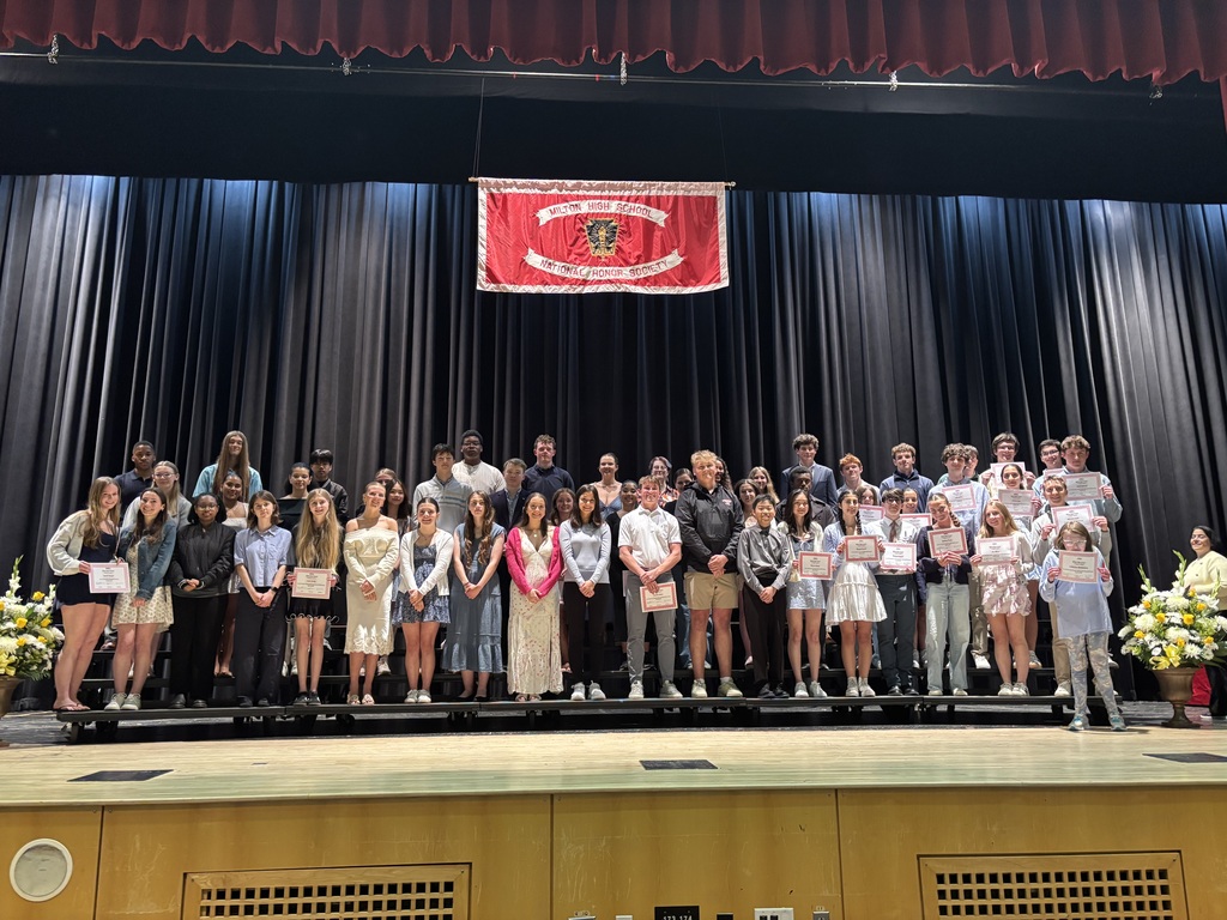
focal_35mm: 26
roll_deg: +1.4
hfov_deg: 67.3
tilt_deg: +12.2
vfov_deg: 53.1
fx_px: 922
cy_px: 460
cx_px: 614
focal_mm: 5.96
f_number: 1.6
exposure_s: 1/60
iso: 400
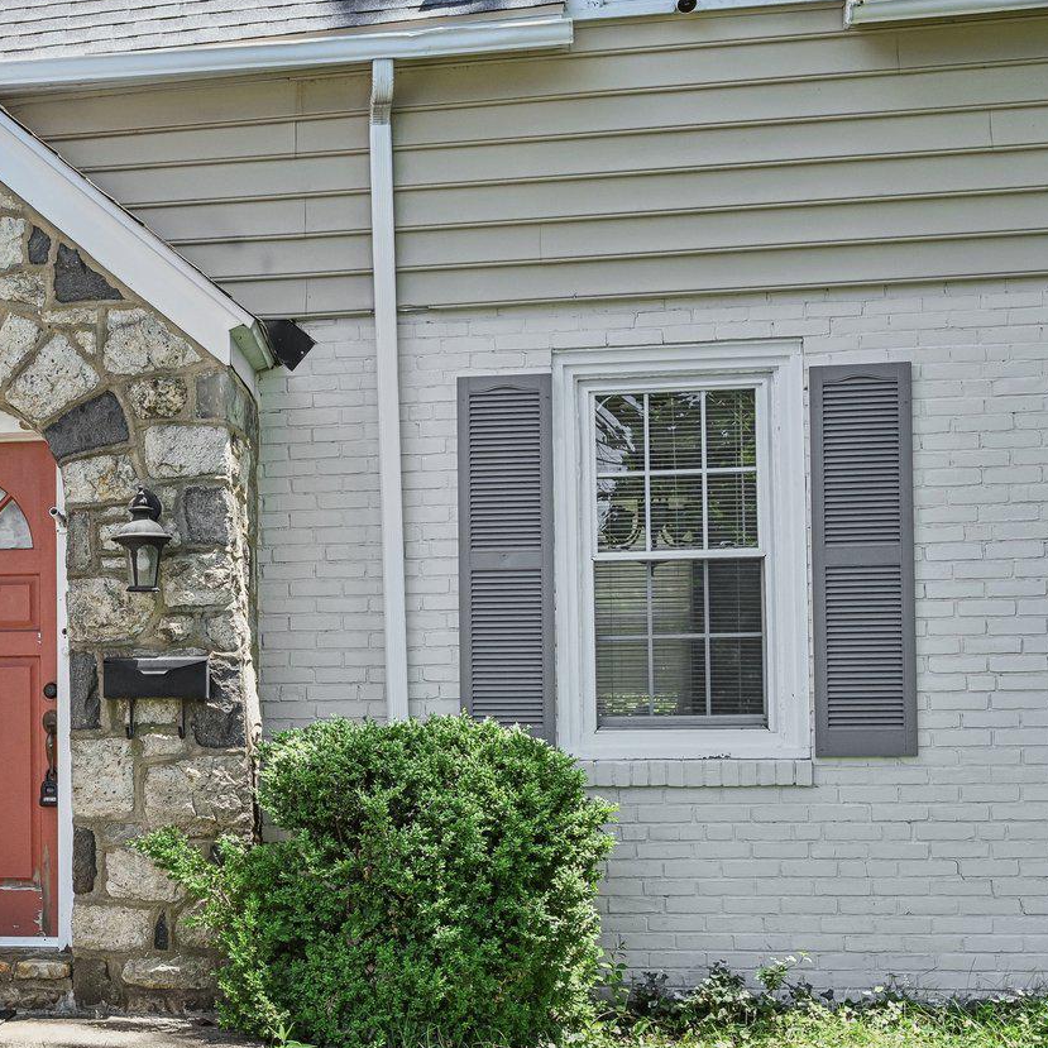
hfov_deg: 25.8
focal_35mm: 63
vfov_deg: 27.3
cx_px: -28
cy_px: 605
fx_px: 2158
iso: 800
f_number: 8
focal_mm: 30
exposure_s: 1/320
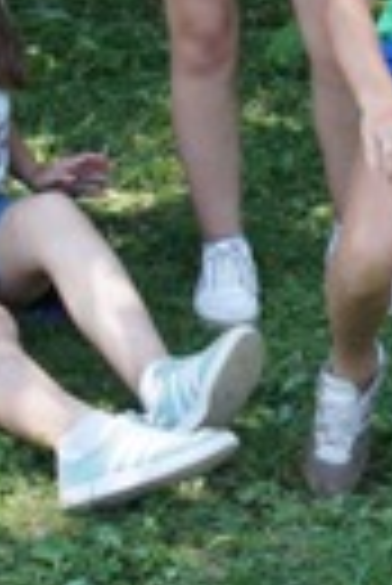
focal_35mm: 133
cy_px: -202
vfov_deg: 14.7
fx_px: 2166
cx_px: 424
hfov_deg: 10.2
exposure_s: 1/800
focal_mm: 18
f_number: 4
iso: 1000
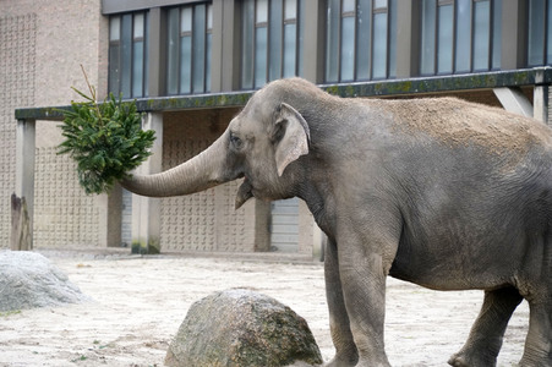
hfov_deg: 16.3
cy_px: 184
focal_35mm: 126
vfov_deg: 10.9
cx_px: 276
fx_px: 1931
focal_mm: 126
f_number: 5.6
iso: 3200
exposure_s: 1/500
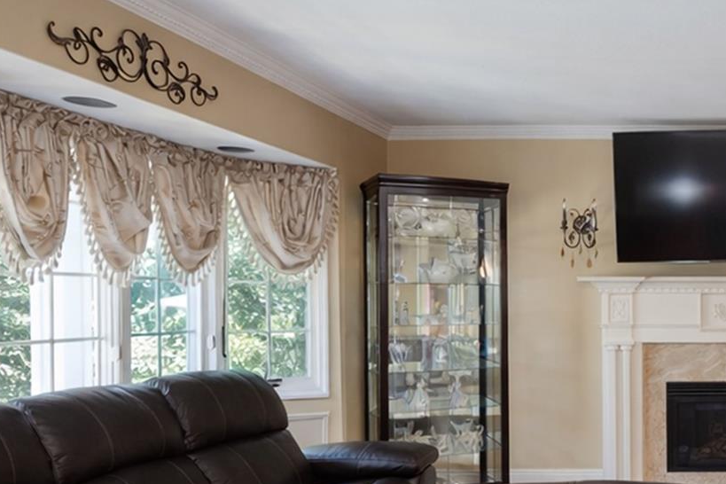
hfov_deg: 42.0
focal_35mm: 40
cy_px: 306
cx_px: 725
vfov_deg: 33.2
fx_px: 807
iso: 64
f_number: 4
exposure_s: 1/8
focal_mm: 16
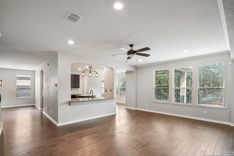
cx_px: 117
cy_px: 78
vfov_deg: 73.7
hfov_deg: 96.7
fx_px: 104
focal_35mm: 16
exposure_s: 1/10
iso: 400
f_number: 8
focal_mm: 16
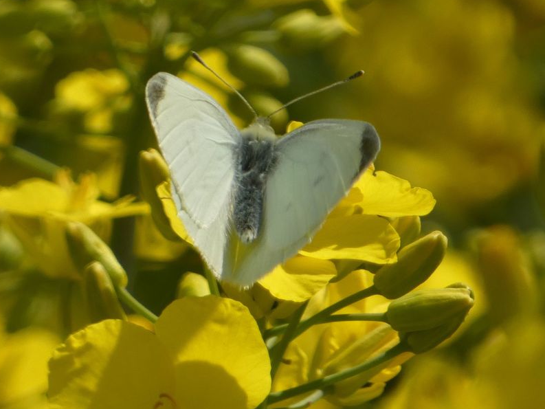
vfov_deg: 1.7
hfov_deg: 2.3
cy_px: 203
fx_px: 13542
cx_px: 283
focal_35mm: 860
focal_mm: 143.4
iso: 80
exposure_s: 1/320
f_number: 5.6
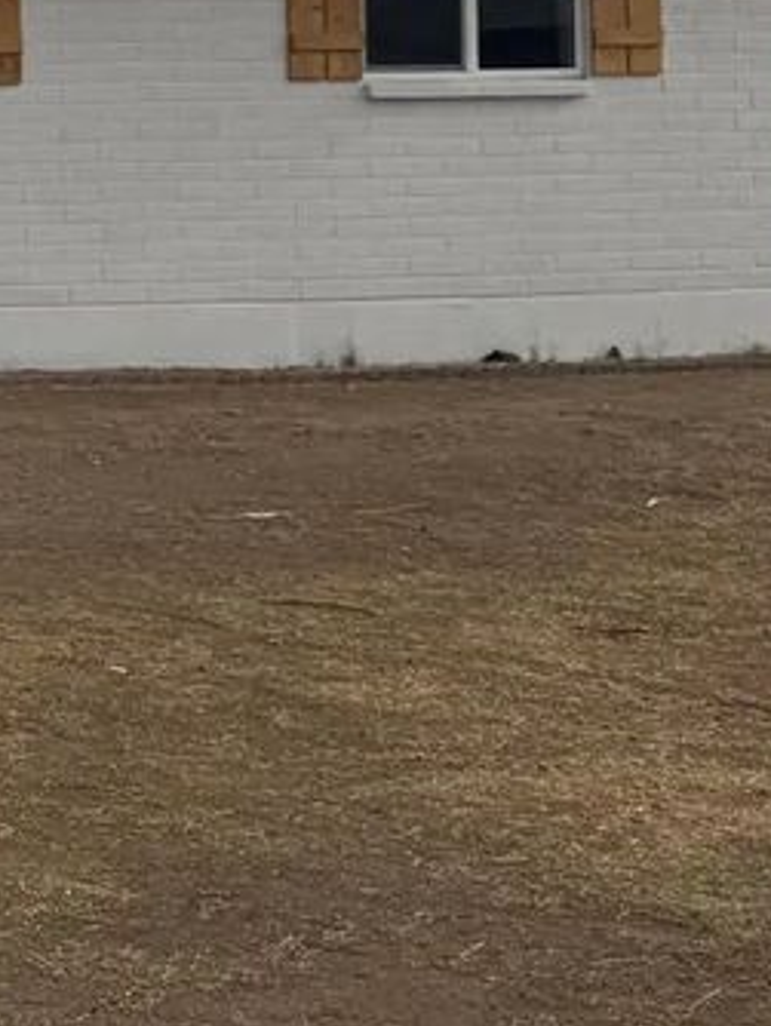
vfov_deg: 19.5
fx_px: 2907
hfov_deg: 13.4
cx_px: -670
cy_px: 38
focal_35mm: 98
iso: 80
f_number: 1.78
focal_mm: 6.76
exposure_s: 1/5814
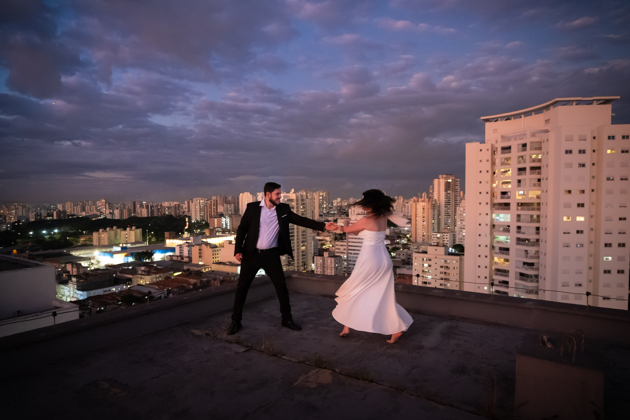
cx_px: 315
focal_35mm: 22
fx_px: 377
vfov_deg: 58.1
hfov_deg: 79.7
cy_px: 226
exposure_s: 1/125
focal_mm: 13
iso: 5000
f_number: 1.8
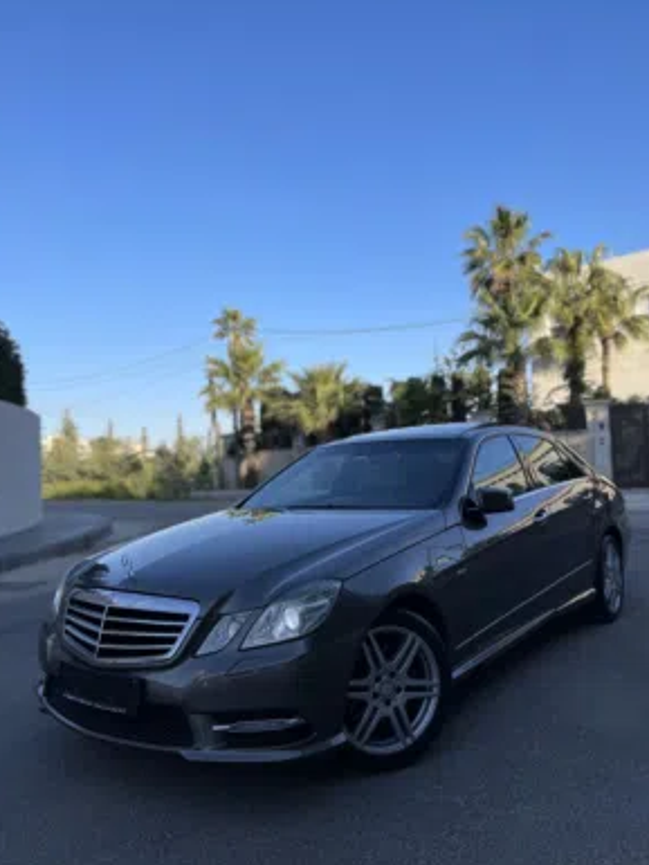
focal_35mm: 27
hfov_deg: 51.4
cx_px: 330
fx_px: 675
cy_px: 427
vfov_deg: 65.3
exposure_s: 1/2288
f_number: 1.6
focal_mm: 5.1
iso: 50
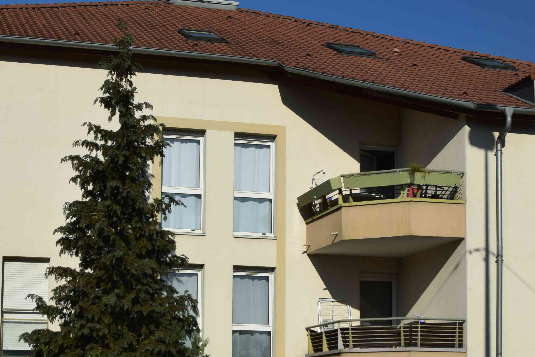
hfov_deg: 24.2
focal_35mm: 84
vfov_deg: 16.1
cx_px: 298
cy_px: 311
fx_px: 1248
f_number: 11
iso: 360
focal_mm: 28
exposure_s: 1/500
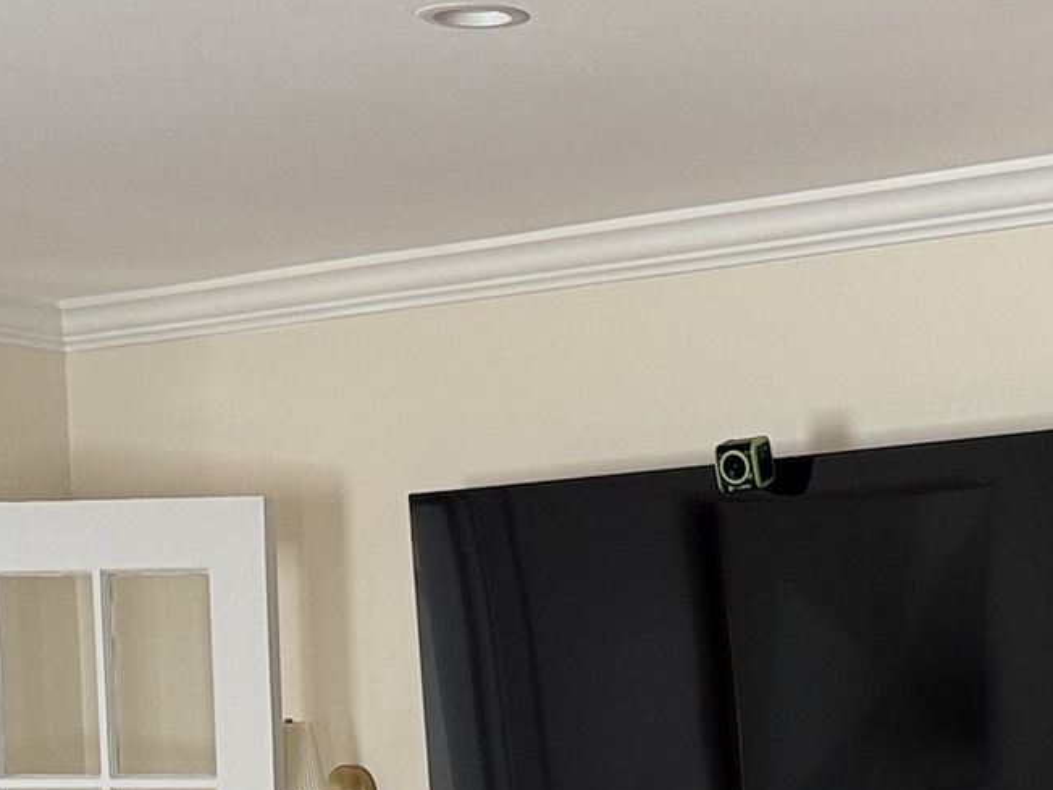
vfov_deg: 11.7
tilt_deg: -11.4
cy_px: 1588
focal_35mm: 113
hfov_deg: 17.3
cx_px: 745
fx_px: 3437
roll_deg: -0.2
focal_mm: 6.76
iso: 160
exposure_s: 1/121
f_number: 1.78
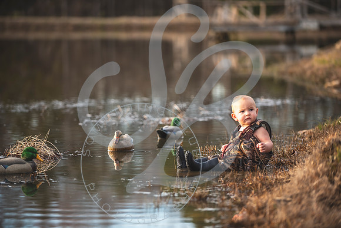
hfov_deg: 12.7
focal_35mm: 162
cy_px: 114
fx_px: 1537
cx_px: 166
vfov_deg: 8.5
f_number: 2.8
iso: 100
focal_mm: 155
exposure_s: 1/400
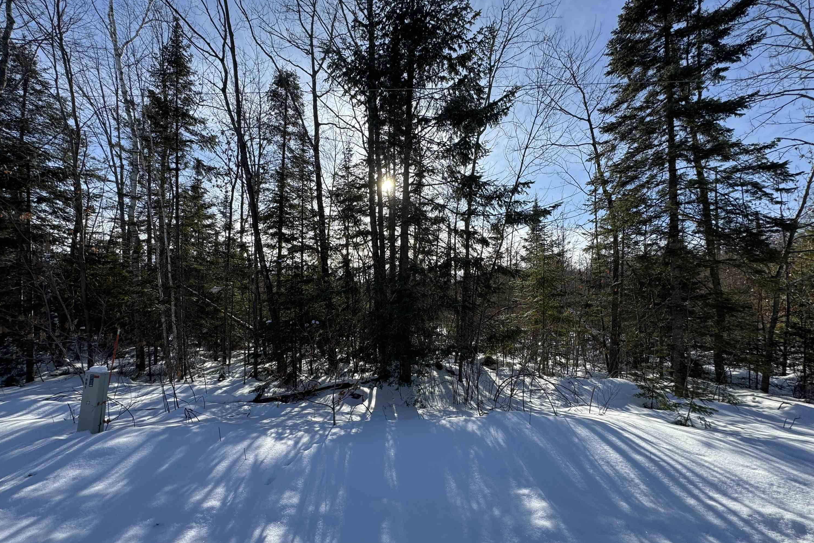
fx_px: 339
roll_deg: +2.1
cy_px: 306
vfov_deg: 77.0
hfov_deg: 100.4
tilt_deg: +1.1
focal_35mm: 15
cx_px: 395
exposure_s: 1/804
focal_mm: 2.22
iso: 50
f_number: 2.2
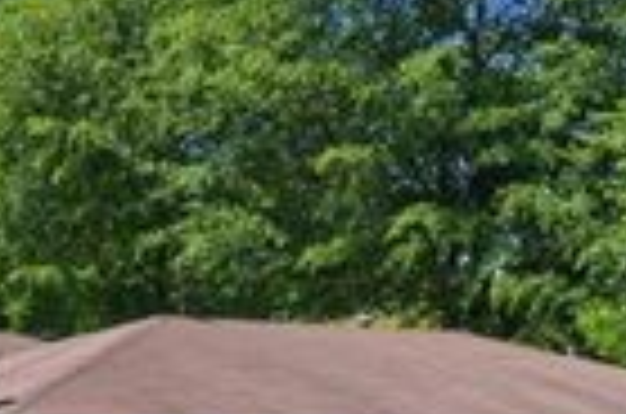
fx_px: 1752
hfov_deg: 19.4
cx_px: -59
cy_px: 650
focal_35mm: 101
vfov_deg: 12.7
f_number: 2.8
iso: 250
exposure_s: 1/1600
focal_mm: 14.4
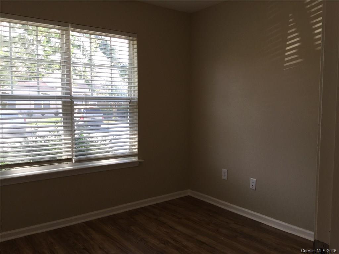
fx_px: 304
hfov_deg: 58.4
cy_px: 127
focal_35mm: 31
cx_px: 170
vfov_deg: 45.4
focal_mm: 3.3
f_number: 2.4
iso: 32
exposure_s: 1/120
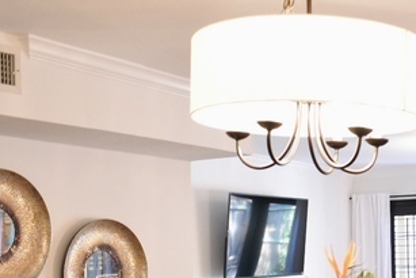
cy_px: 269
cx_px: 377
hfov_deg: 29.2
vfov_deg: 20.1
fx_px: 763
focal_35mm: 66
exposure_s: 1/30
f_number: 4.5
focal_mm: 18
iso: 2000
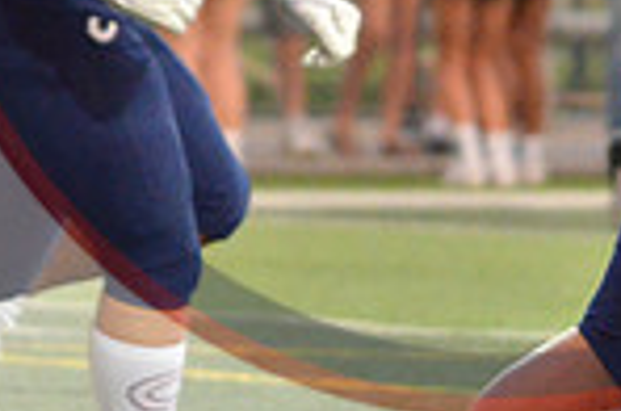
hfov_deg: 2.1
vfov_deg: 1.4
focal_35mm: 998
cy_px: -34
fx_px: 17178
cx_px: 487
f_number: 5
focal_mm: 170
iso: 4000
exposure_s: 1/500
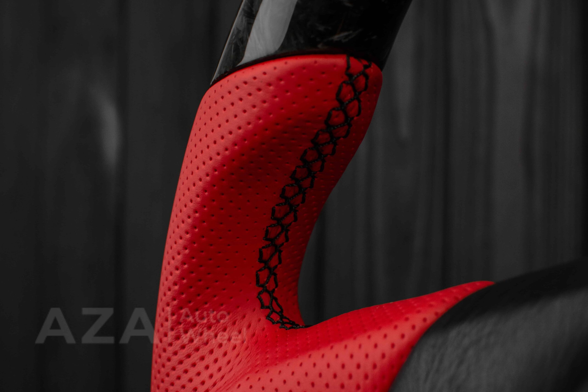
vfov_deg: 25.8
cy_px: 196
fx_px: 857
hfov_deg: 37.8
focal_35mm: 52
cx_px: 294
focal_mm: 35
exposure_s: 1/125
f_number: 6.3
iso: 500
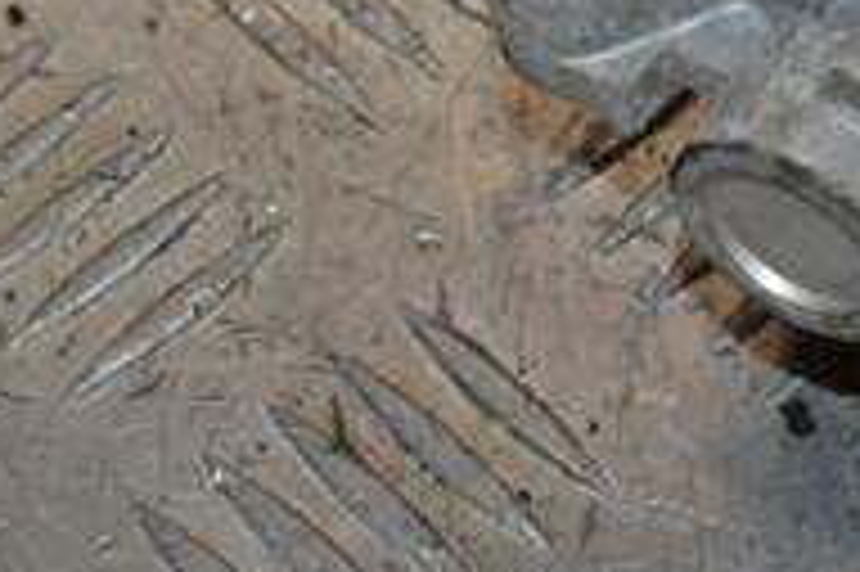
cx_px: 1324
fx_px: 7876
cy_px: -81
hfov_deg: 6.2
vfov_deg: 4.1
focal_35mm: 330
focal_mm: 70
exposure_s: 1/200
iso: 800
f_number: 9
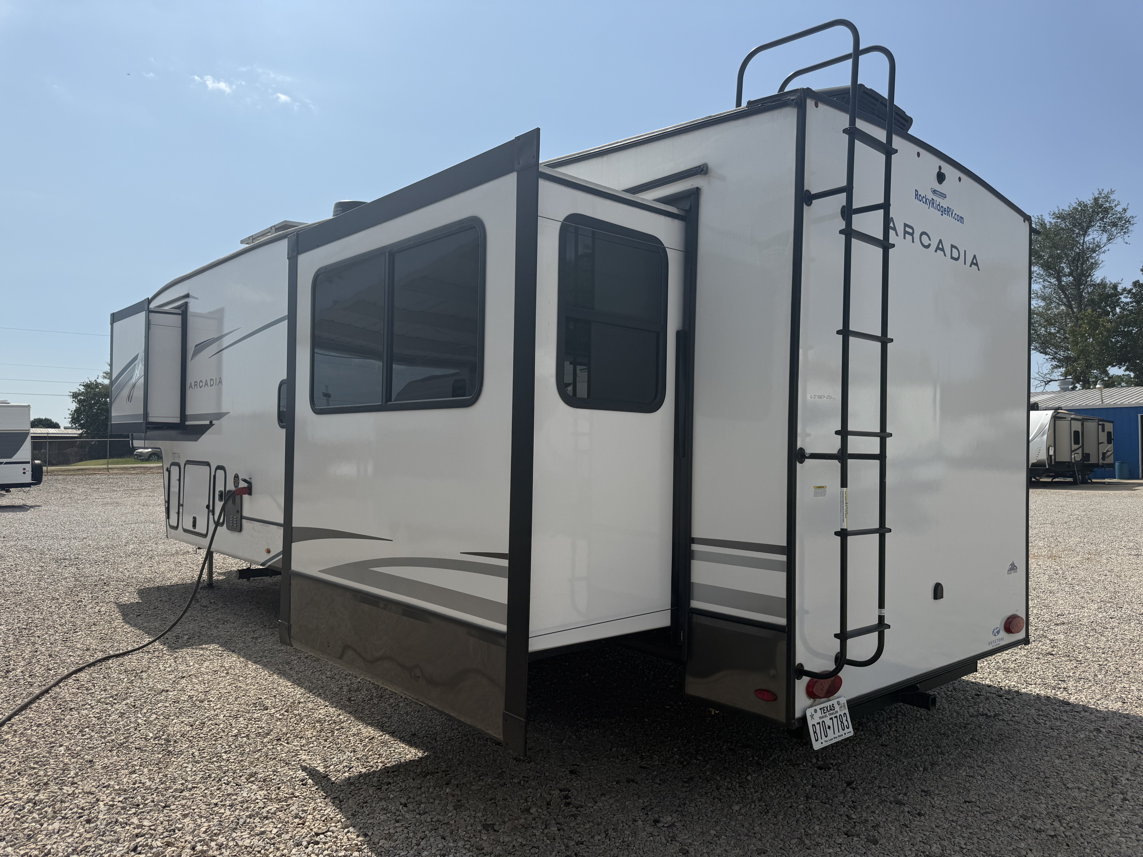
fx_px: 792
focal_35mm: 24
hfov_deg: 71.6
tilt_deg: +0.8
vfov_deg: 56.8
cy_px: 428
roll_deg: -0.4
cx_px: 572
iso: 80
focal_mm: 6.76
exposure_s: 1/9091
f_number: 1.78
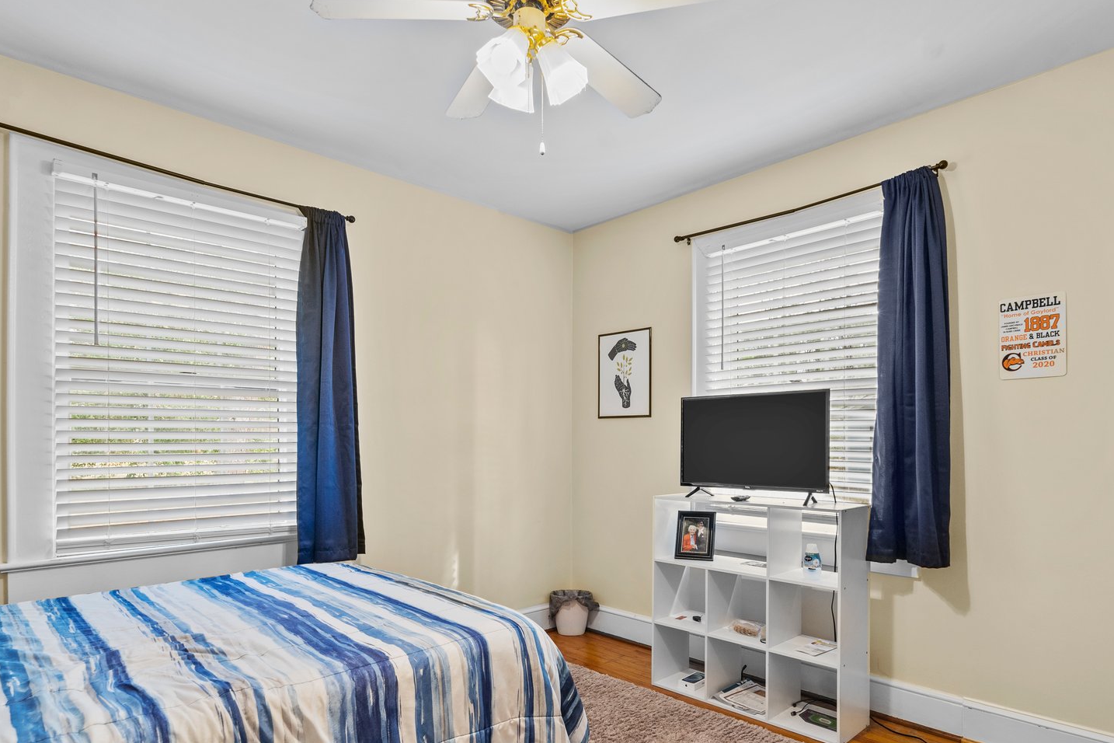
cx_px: 569
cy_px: 416
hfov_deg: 84.0
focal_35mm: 20
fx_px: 619
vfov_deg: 61.7
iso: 250
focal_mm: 14
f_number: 8
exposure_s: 1/6
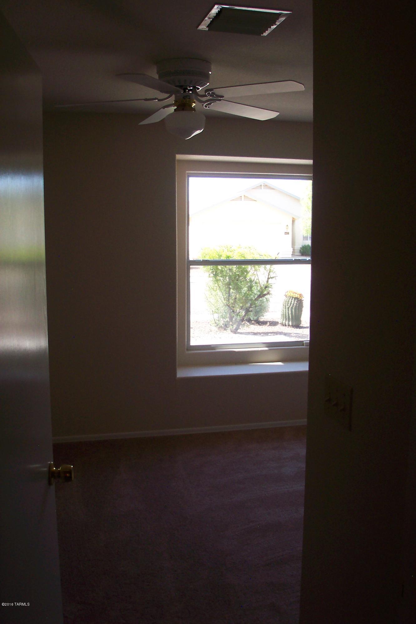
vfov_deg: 54.4
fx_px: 607
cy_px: 312
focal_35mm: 35
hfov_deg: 37.8
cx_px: 208
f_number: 2.8
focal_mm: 7.5
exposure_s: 1/250
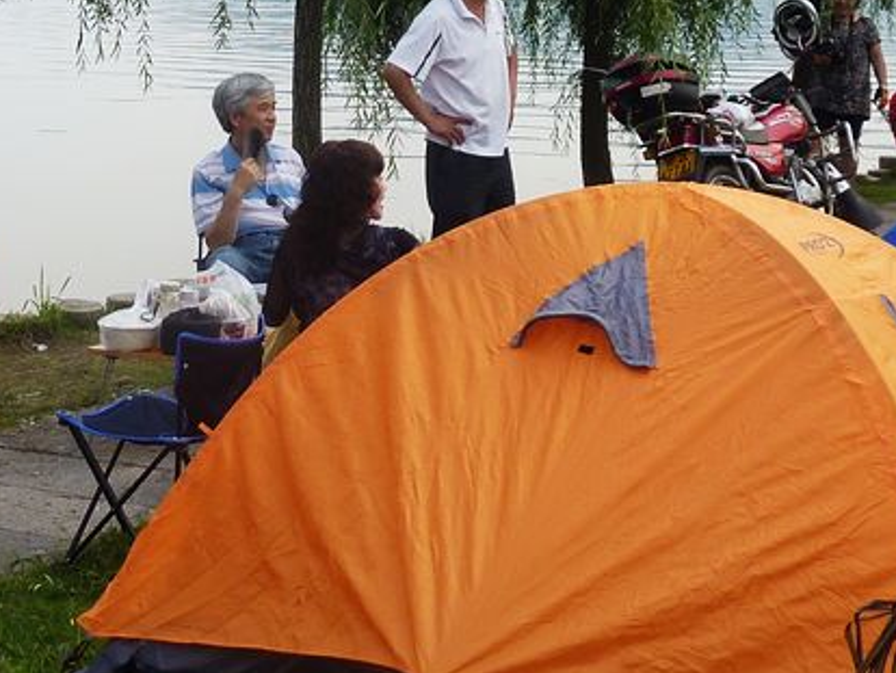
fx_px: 2201
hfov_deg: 22.8
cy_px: 45
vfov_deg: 17.1
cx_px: 223
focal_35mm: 85
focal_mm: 5
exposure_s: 1/125
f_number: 3.4
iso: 80
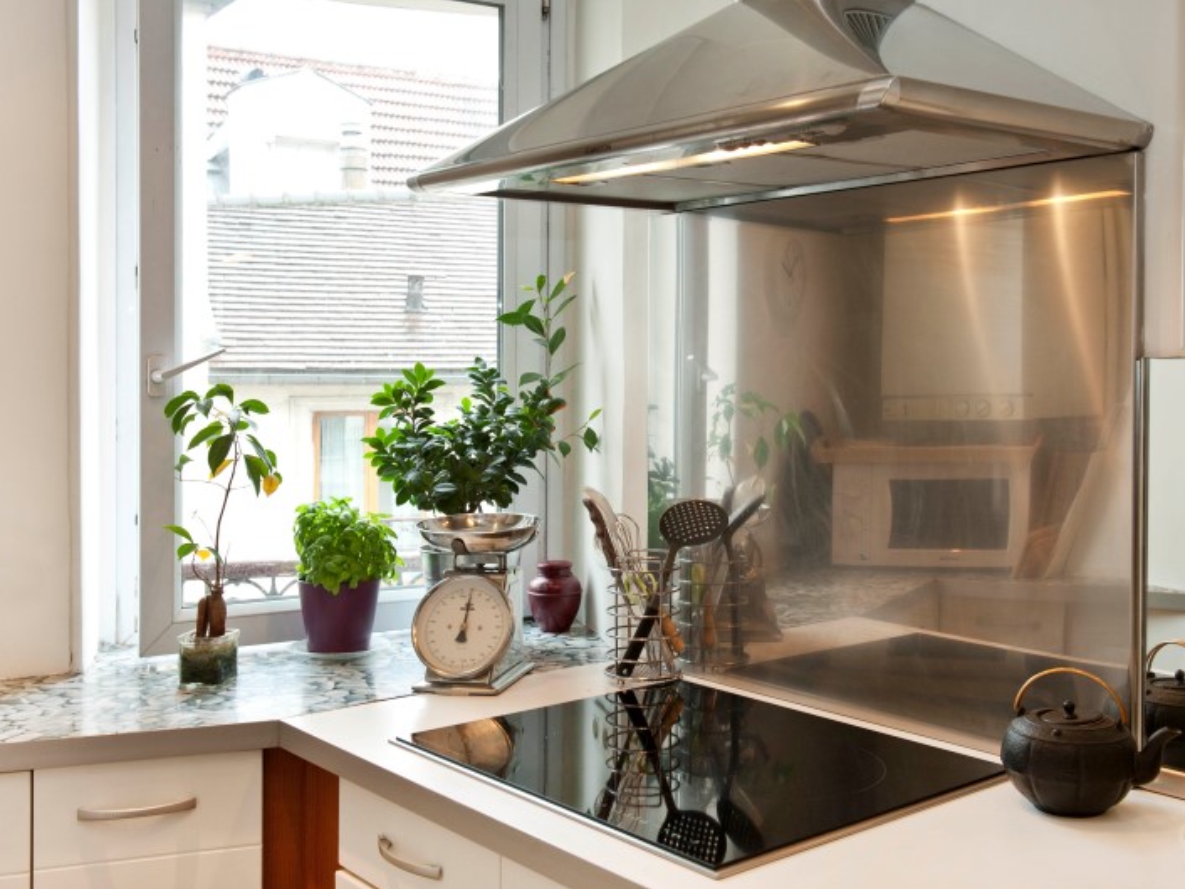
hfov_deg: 50.1
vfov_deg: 38.7
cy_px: 444
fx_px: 1267
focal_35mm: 37
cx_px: 604
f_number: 8
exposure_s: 1/30
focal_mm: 34
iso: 400
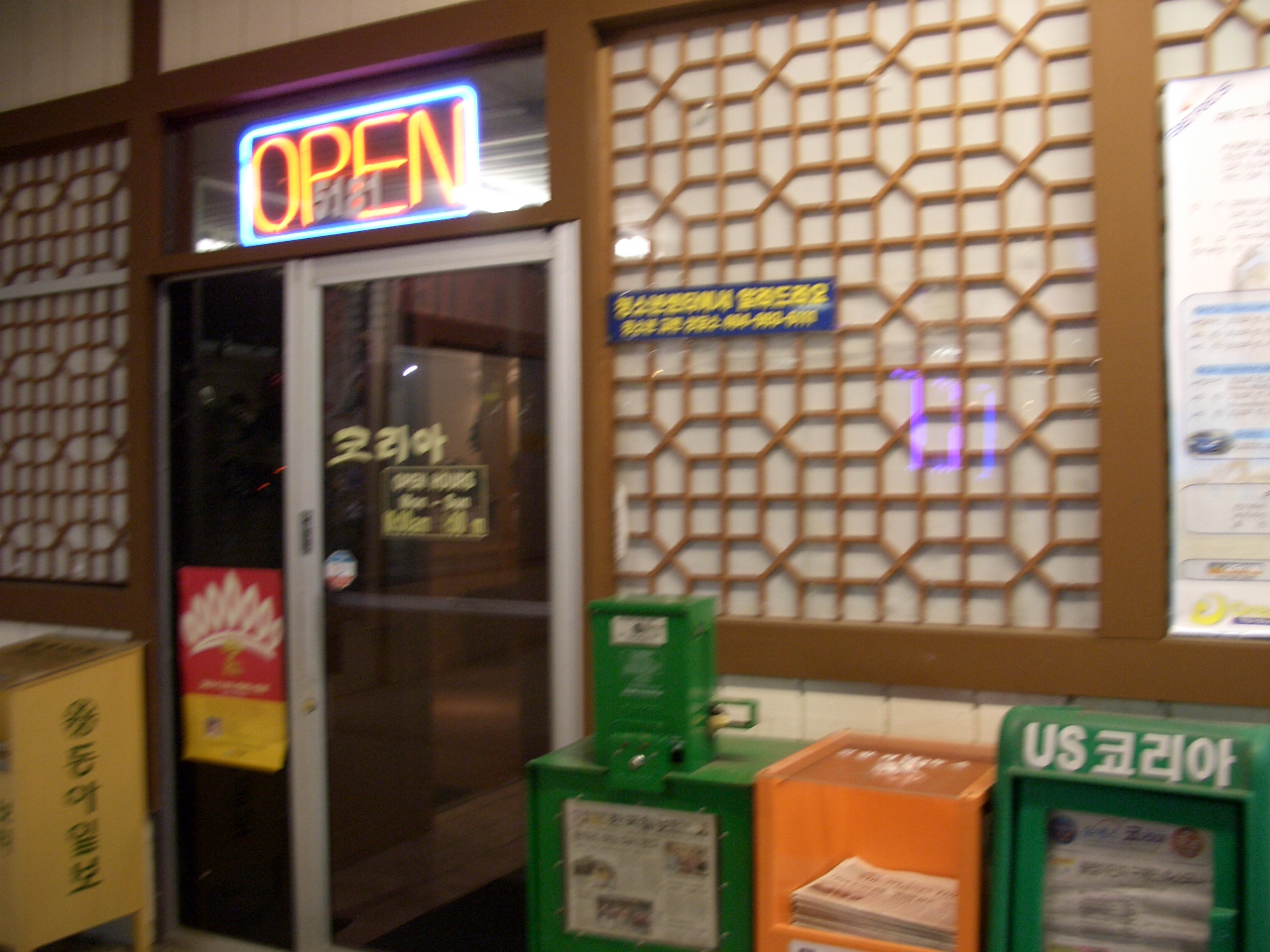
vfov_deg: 42.9
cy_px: 476
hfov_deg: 55.4
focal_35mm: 33
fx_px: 1211
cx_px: 635
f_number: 2.8
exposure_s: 1/10
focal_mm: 7.1
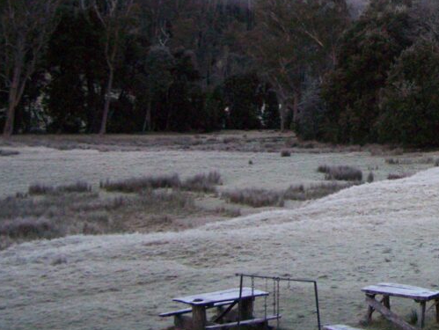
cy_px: 74
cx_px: 445
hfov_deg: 23.9
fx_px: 990
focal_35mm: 78
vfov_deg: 18.8
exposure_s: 1/100
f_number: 2.8
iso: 400
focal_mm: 6.3
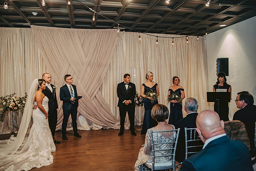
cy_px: 86
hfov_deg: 65.5
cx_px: 128
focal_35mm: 28
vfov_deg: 46.4
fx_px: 199
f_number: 3.2
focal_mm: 28
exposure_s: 1/60
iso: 1250
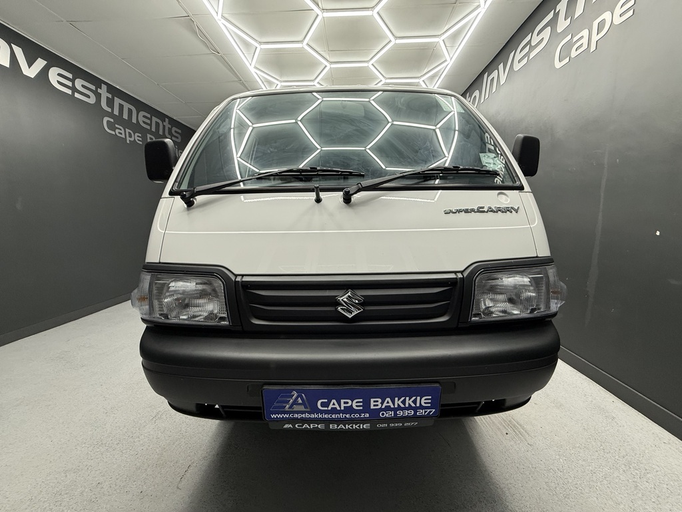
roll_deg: +0.4
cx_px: 341
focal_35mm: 14
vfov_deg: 85.7
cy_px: 256
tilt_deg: -7.6
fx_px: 276
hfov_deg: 102.1
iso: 160
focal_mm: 2.22
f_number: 2.2
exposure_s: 1/100
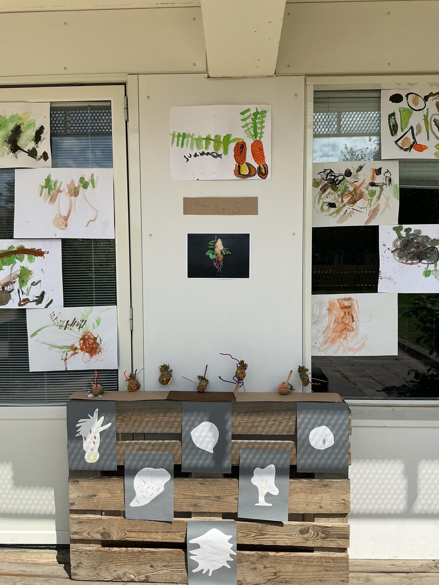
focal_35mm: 29
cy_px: 292
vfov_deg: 61.7
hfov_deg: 48.2
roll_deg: +2.0
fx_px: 490
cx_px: 220
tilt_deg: -3.4
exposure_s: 1/1912
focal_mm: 3
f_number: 1.8
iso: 25
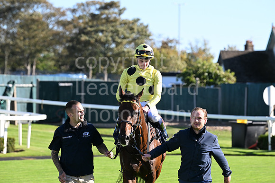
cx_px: 138
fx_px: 1528
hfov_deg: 10.3
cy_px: 92
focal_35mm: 200
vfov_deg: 6.9
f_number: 5.6
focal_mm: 200
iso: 400
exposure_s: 1/1000
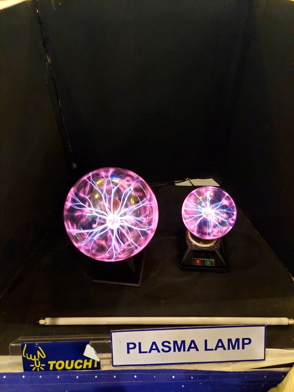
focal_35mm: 24
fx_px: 272
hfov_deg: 56.8
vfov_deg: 71.6
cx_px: 147
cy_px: 196
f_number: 1.8
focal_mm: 5.23
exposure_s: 1/14
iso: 1250
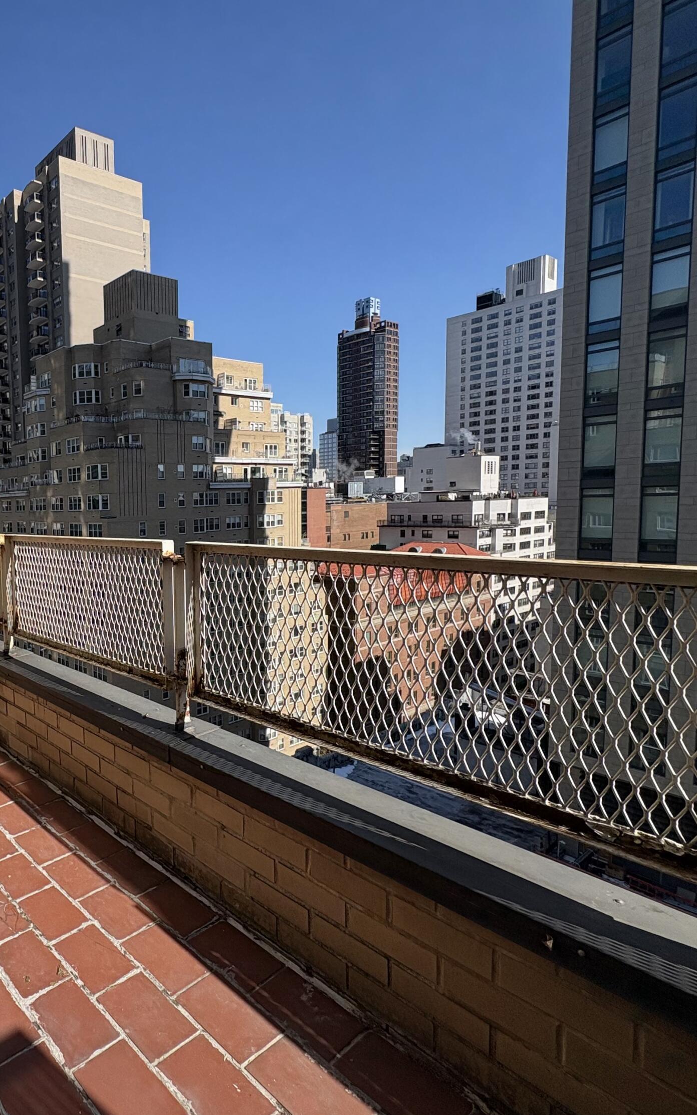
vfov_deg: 85.1
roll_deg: +2.3
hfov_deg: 52.8
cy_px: 555
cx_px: 78
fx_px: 608
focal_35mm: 20
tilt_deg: -4.8
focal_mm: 2.22
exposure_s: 1/2028
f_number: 2.2
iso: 40
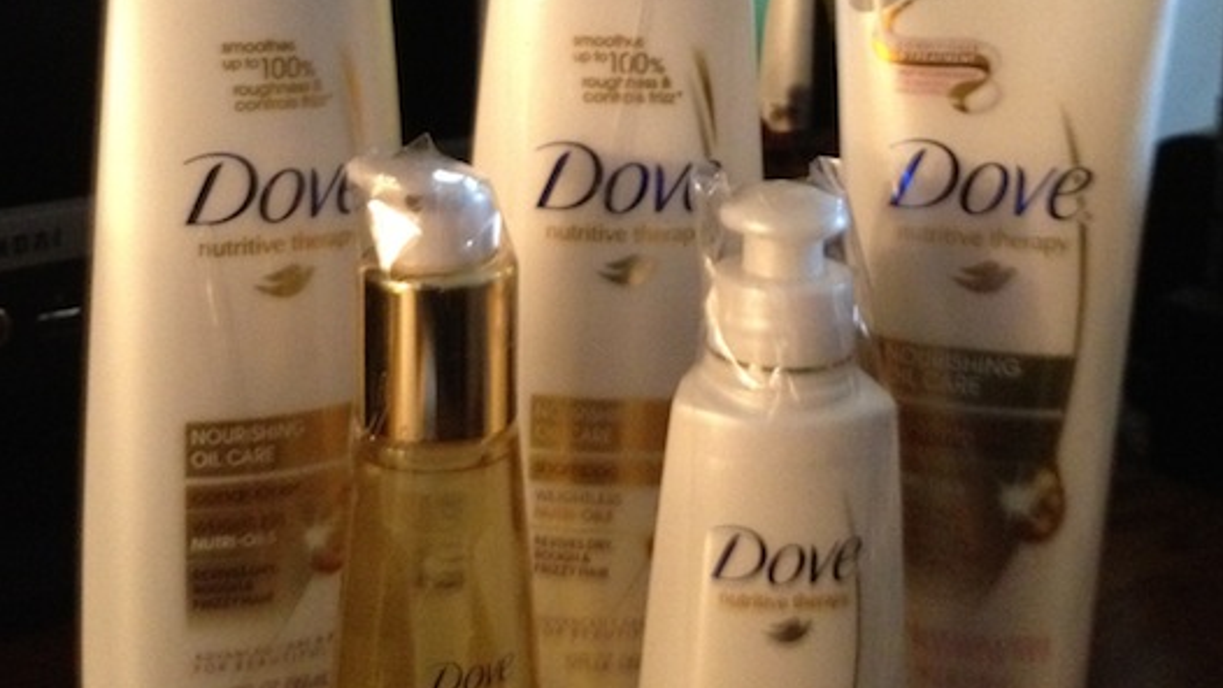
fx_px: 1881
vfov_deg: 20.4
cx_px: 584
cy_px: 98
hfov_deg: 36.0
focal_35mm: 58
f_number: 2.4
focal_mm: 4.28
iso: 500
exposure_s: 1/15
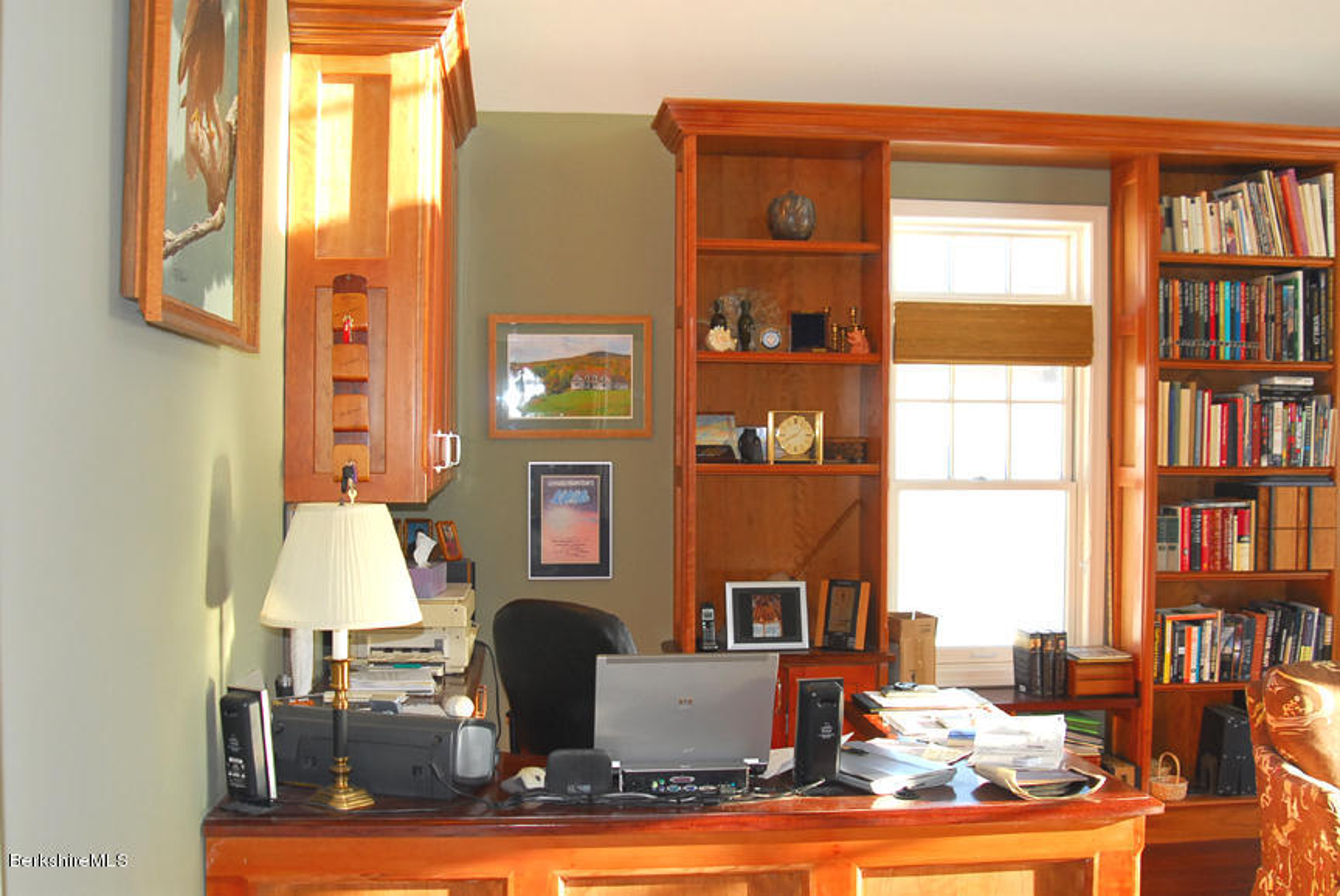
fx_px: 1341
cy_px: 448
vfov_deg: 37.0
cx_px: 670
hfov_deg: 53.1
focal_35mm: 36
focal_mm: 24
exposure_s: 1/125
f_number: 4
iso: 400
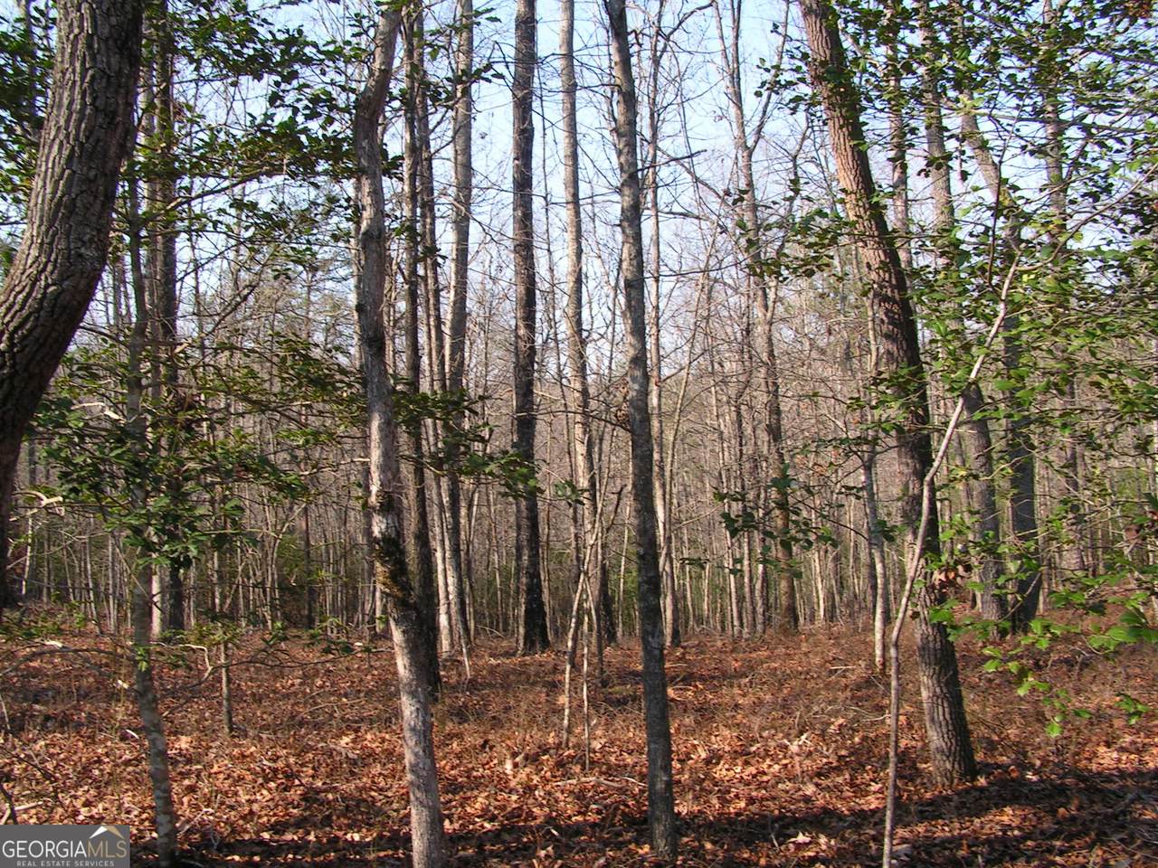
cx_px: 579
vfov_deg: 37.7
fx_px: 1271
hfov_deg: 49.0
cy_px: 434
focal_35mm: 38
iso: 50
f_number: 5.6
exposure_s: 1/100
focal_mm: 6.3
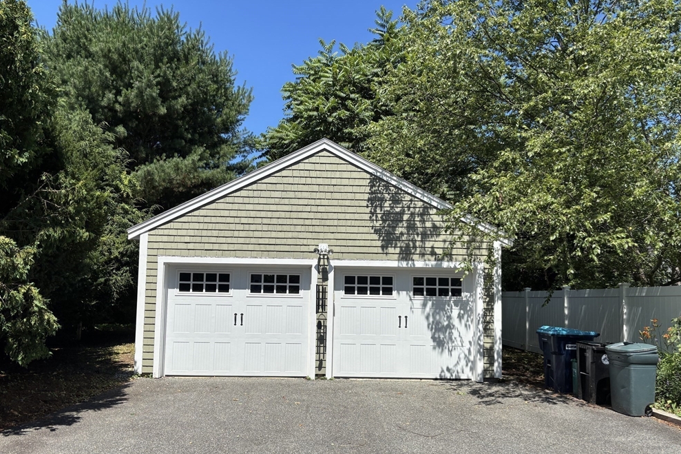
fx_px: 530
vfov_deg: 46.2
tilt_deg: +3.4
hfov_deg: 65.5
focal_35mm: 28
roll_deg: -0.9
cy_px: 263
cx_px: 337
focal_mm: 5.96
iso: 50
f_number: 1.6
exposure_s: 1/3311
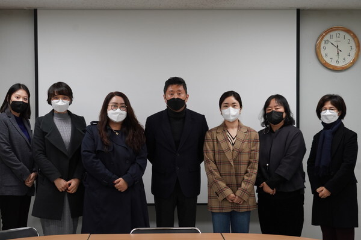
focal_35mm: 65
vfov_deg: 20.9
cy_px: 120
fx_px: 652
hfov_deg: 31.0
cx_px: 180
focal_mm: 65
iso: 1250
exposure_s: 1/125
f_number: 5.6
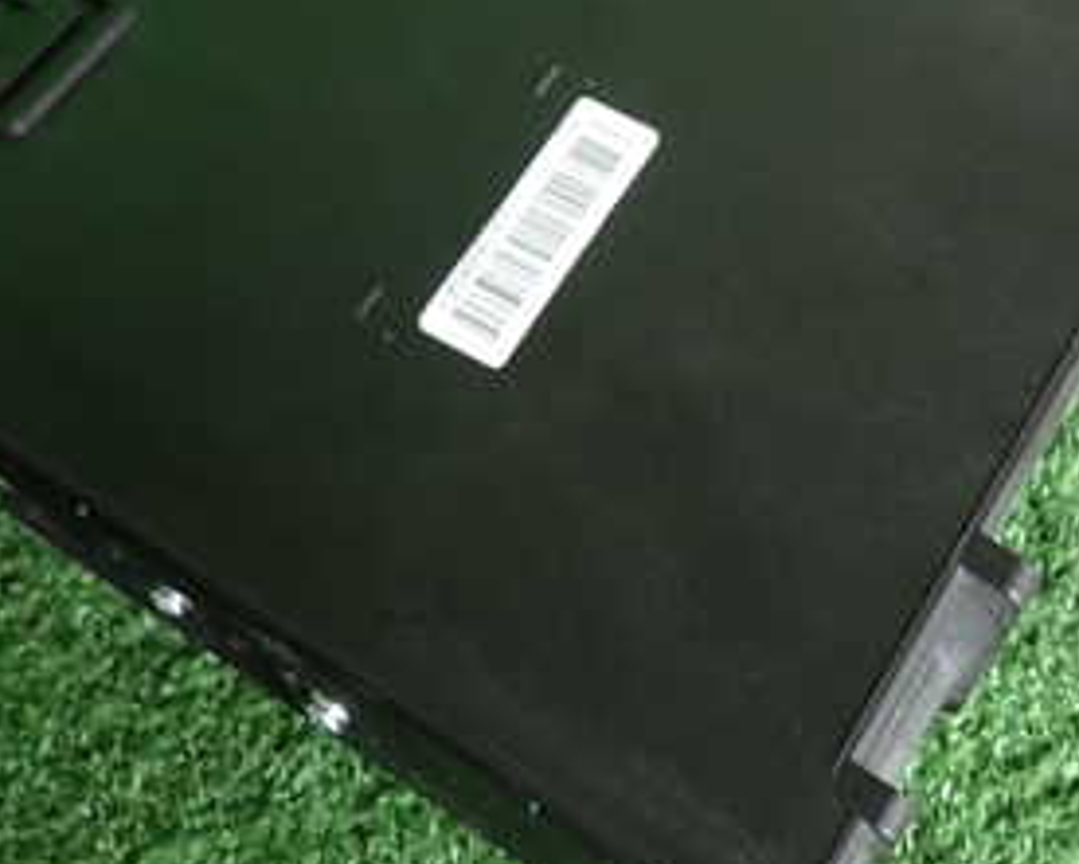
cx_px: 629
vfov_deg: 28.4
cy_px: 270
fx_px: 1693
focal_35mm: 53
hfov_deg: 35.3
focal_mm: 4.5
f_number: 2
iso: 200
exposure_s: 1/40
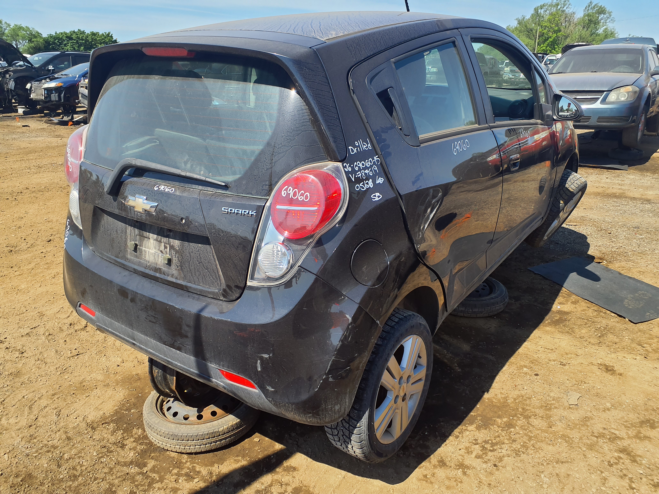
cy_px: 247
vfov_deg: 51.4
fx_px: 514
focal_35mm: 27
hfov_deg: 65.3
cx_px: 330
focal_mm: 3.58
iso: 40
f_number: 1.9
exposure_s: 1/980
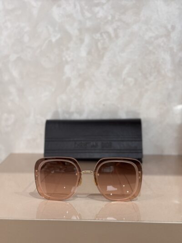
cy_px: 122
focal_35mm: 52
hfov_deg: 28.0
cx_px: 91
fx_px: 364
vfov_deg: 36.8
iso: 64
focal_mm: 5.96
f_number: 1.6
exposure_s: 1/50
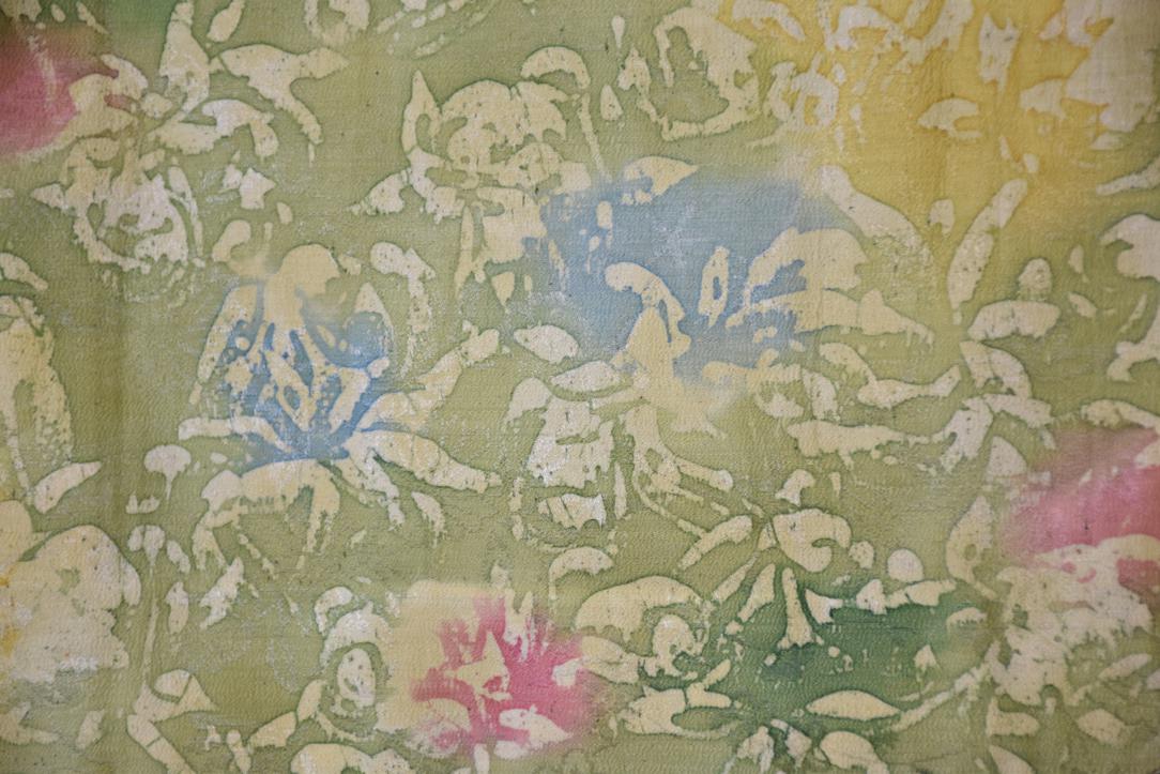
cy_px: 387
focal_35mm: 142
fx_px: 4592
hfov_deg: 14.4
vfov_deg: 9.6
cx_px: 580
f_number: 5.3
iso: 400
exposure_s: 1/40
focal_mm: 95
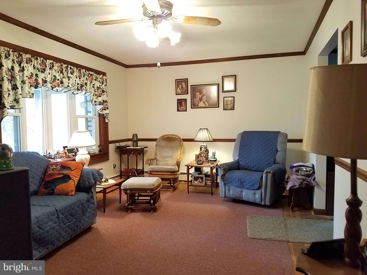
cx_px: 184
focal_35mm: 26
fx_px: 276
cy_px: 138
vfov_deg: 53.1
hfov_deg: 67.3
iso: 200
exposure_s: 1/24
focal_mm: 4.2
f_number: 1.7
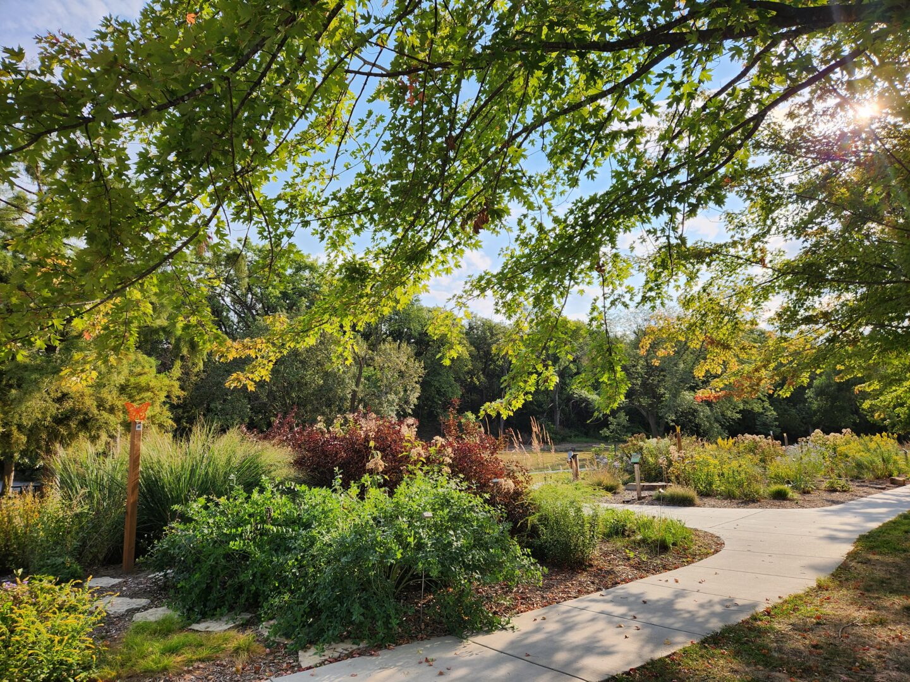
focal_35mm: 23
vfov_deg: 58.9
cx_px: 455
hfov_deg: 73.9
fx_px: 605
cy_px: 341
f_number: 1.8
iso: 20
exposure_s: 1/1242
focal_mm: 5.4
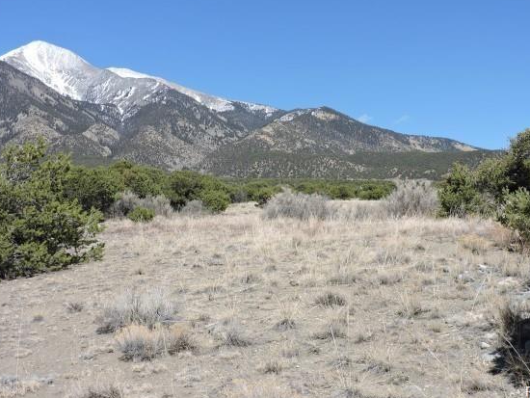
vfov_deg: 29.1
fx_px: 766
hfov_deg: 38.1
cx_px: 294
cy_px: 171
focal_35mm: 50
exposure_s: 1/1000
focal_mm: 7.7
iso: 100
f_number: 3.4
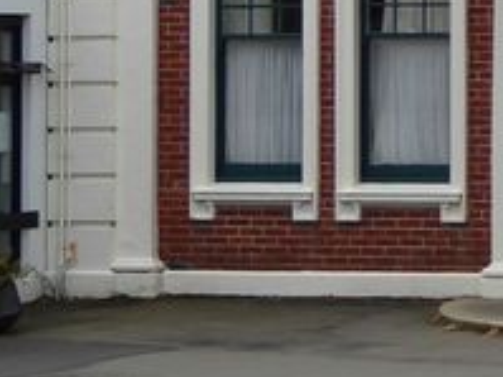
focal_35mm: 229
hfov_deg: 8.3
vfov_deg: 6.5
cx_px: 968
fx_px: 3326
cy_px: -23
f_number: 4.1
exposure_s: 1/500
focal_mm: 9.6
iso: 80
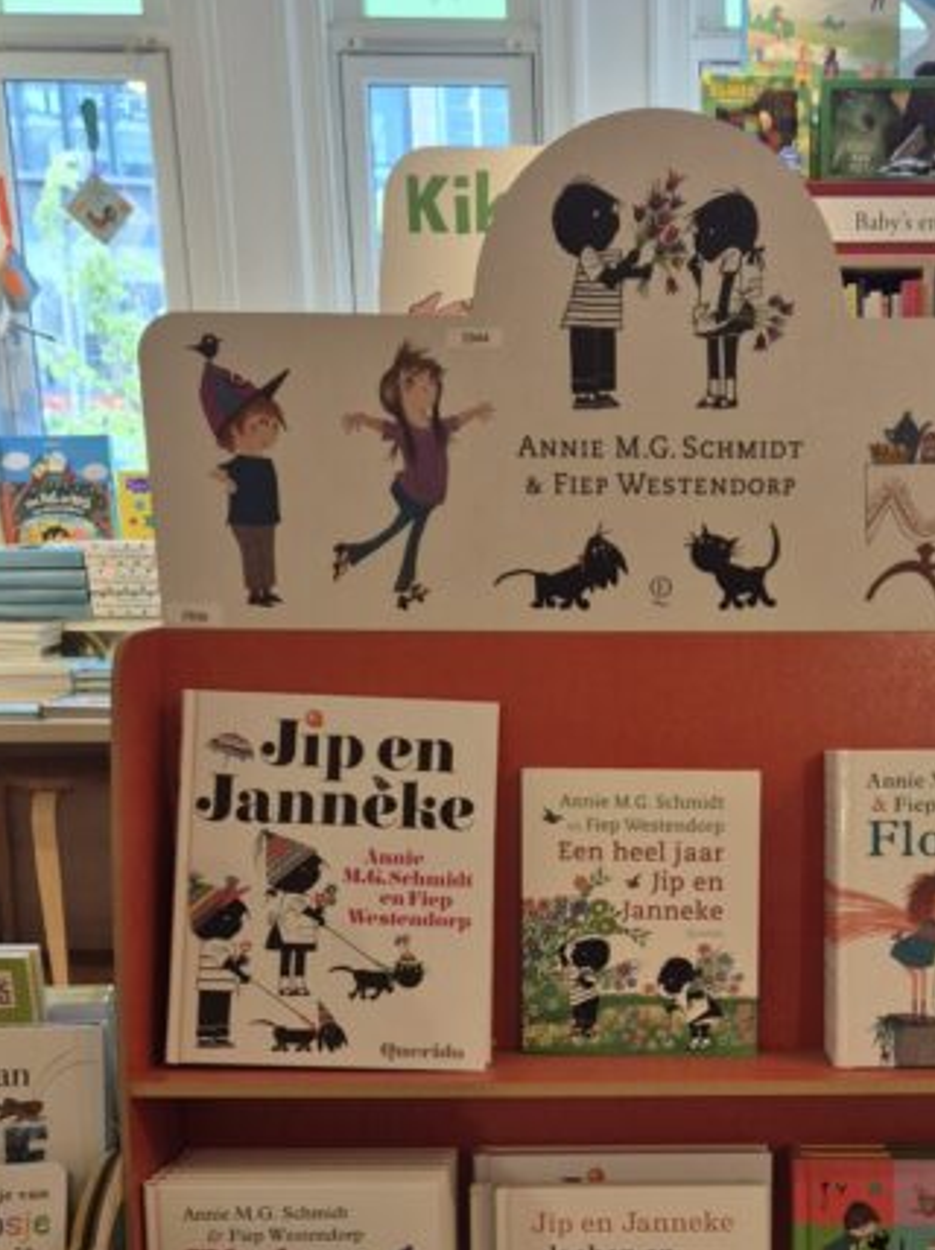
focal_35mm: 46
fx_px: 1660
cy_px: 984
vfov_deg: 39.8
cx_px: 684
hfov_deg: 31.0
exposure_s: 1/100
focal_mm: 5.4
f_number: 1.8
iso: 80
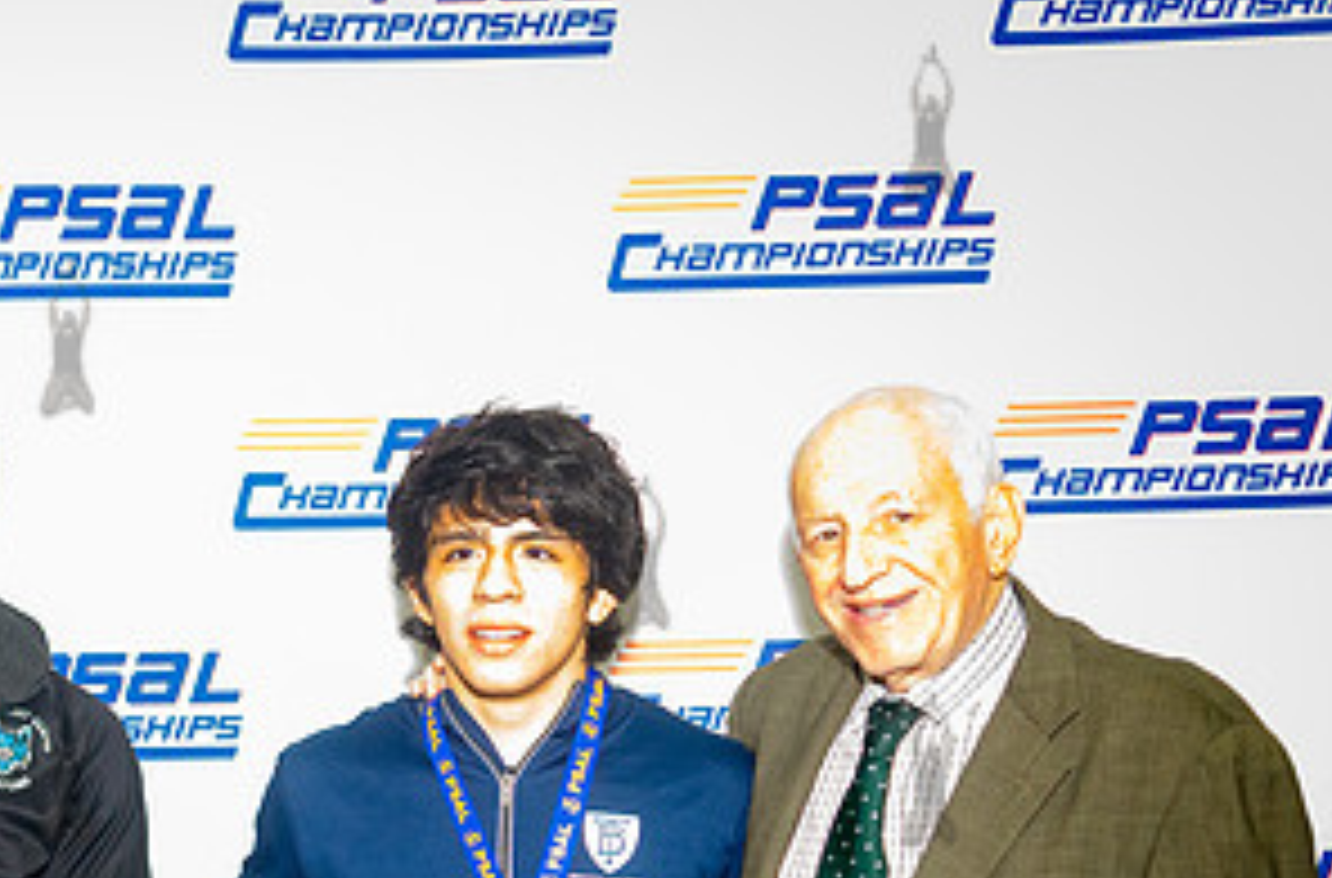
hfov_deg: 27.1
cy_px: 804
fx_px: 2617
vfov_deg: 18.7
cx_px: 23
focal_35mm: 71
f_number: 3.2
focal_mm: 35
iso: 4000
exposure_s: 1/160
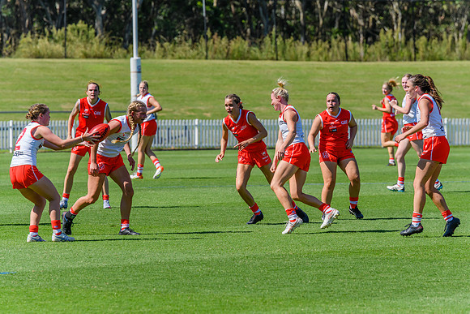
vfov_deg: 4.7
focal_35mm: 294
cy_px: 149
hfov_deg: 7.0
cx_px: 247
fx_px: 3841
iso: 800
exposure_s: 1/2000
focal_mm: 280
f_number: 7.1
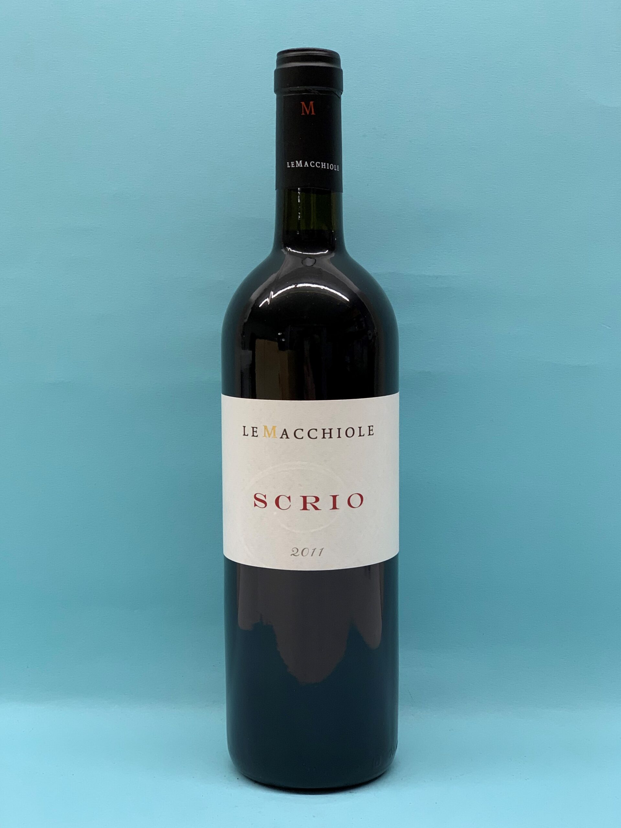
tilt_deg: -4.6
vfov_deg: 36.8
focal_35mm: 52
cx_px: 310
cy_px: 414
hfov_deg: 28.0
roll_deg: -2.6
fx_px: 1244
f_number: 2.4
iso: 80
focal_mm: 6
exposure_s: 1/100
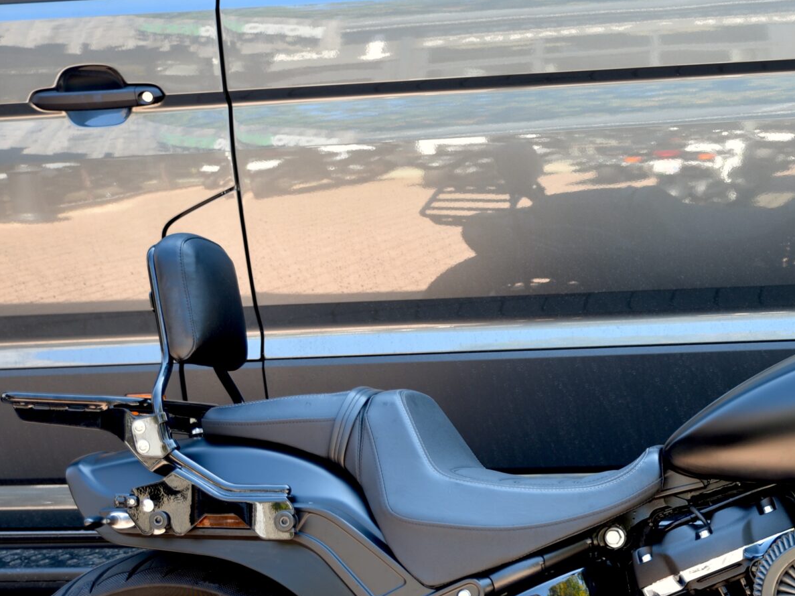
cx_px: 781
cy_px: 560
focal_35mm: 83
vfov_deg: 17.5
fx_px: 1906
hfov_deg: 22.7
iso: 100
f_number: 3.2
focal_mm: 40
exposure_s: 1/60
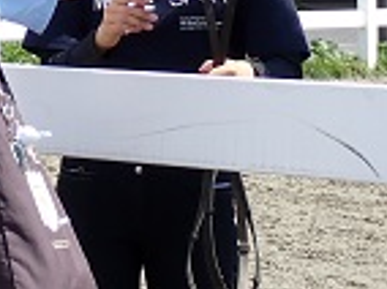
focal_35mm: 228
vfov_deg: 6.5
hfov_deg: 8.7
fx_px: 2545
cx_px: 57
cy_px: -64
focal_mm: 13.65
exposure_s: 1/250
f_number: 5.6
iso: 100
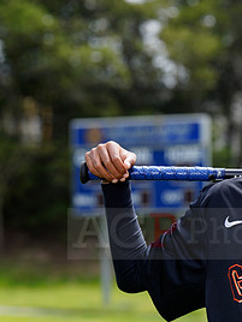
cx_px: 270
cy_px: 224
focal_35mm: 300
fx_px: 2796
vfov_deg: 6.6
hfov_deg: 4.9
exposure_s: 1/250
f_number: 6.3
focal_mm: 144
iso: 100
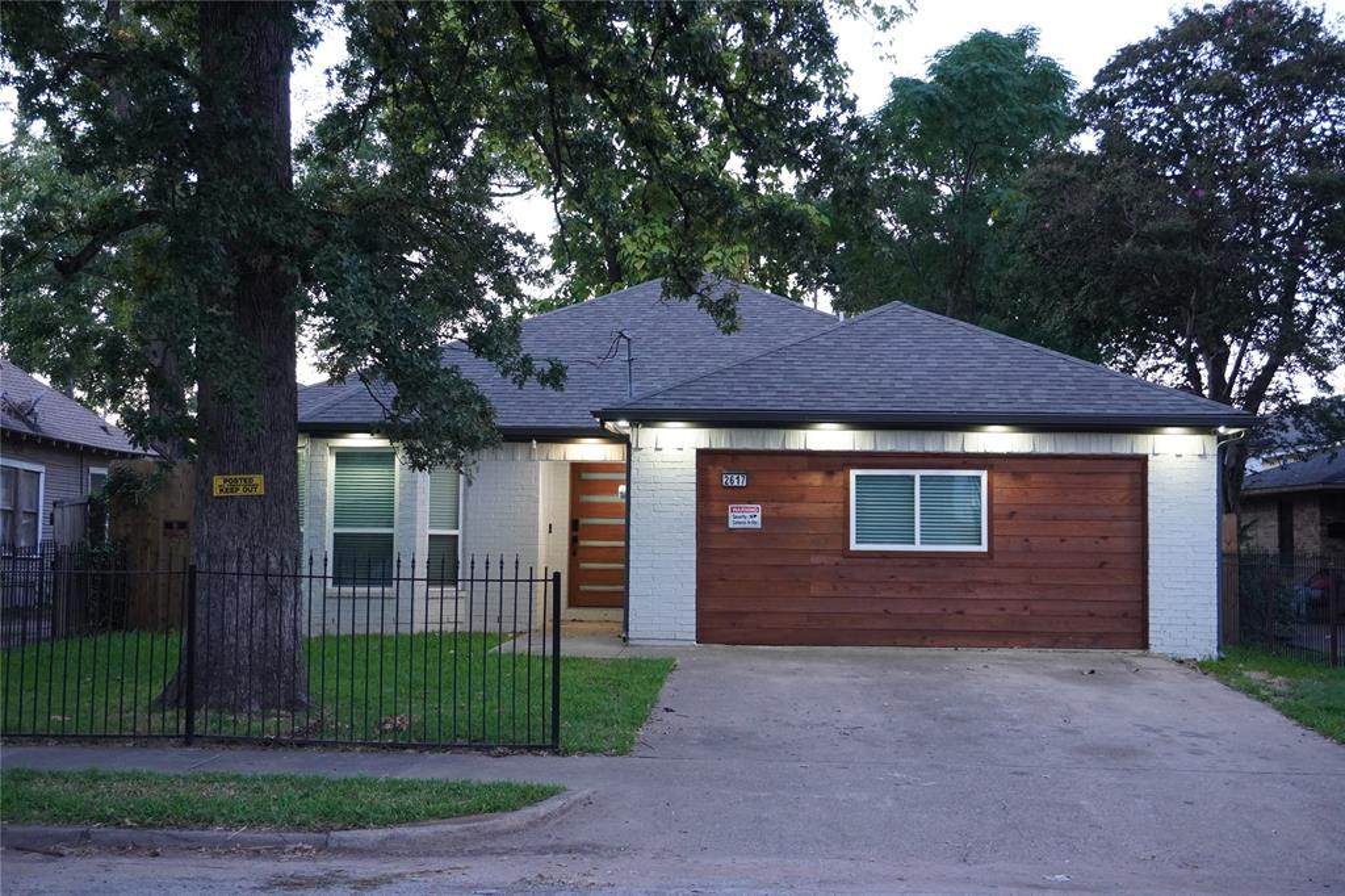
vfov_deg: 33.0
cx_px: 672
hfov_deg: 47.9
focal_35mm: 40
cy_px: 448
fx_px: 1513
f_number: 4.5
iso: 1600
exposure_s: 1/50
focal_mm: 27
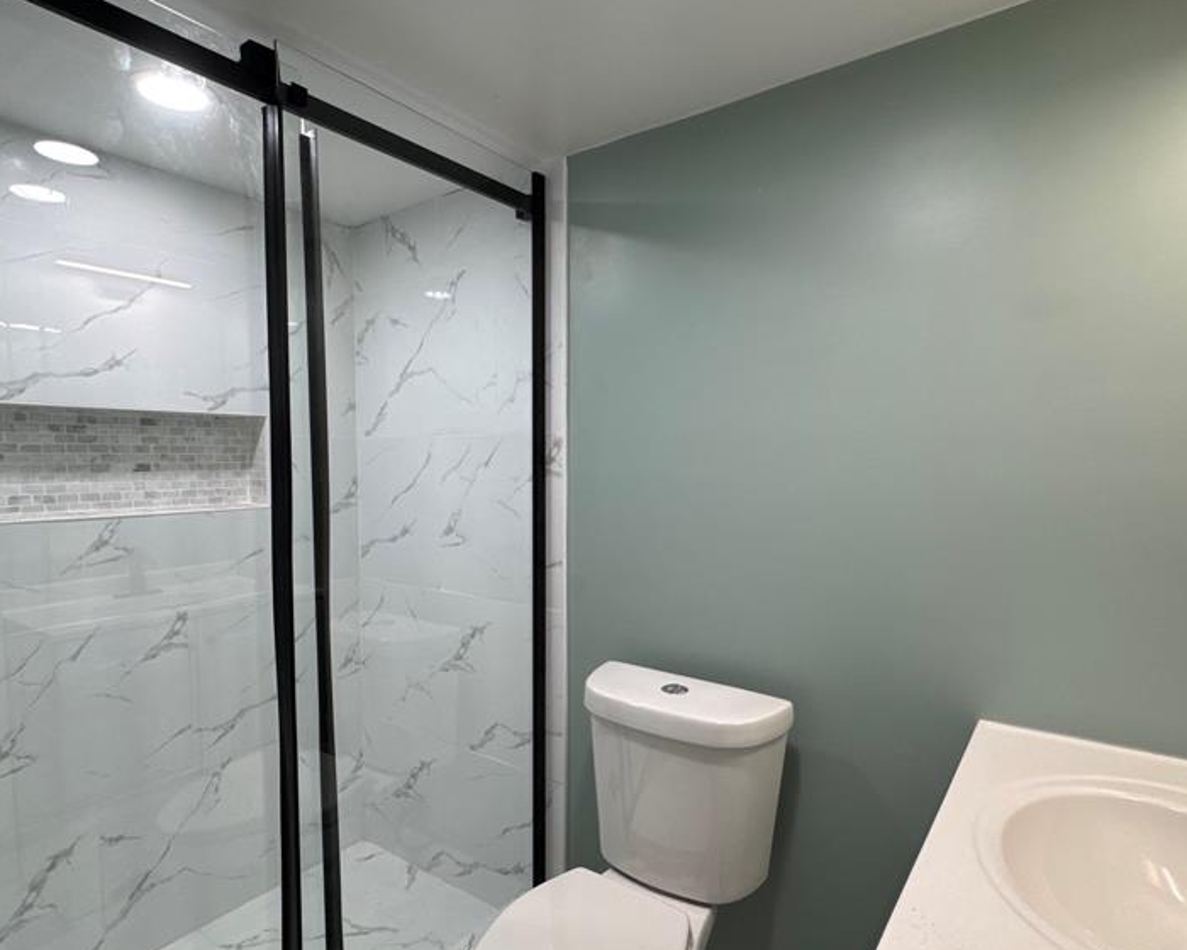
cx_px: 554
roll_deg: +0.4
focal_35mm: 20
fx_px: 703
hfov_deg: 80.3
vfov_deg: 68.0
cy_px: 509
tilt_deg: -4.2
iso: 160
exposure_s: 1/120
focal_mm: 2.22
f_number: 2.2
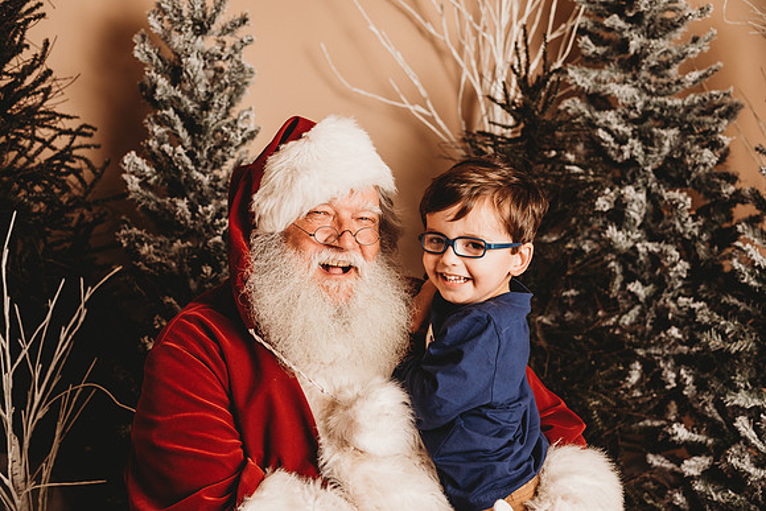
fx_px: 1022
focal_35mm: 48
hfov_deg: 41.1
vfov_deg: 28.1
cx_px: 383
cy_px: 256
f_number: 4
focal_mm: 48
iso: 100
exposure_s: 1/160
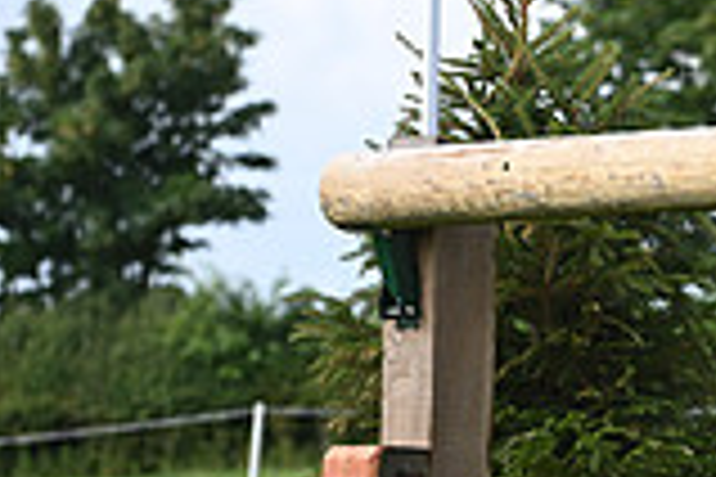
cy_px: 79
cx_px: 1301
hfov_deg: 4.5
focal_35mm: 455
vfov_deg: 3.0
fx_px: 9049
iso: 200
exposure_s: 1/1250
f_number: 4
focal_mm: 125
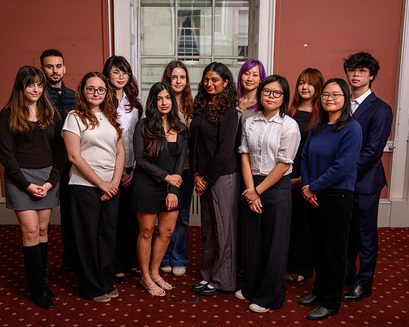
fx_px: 496
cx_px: 193
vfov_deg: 36.5
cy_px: 165
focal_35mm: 41
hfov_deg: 44.8
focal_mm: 35
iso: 50
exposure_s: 1/200
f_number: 4
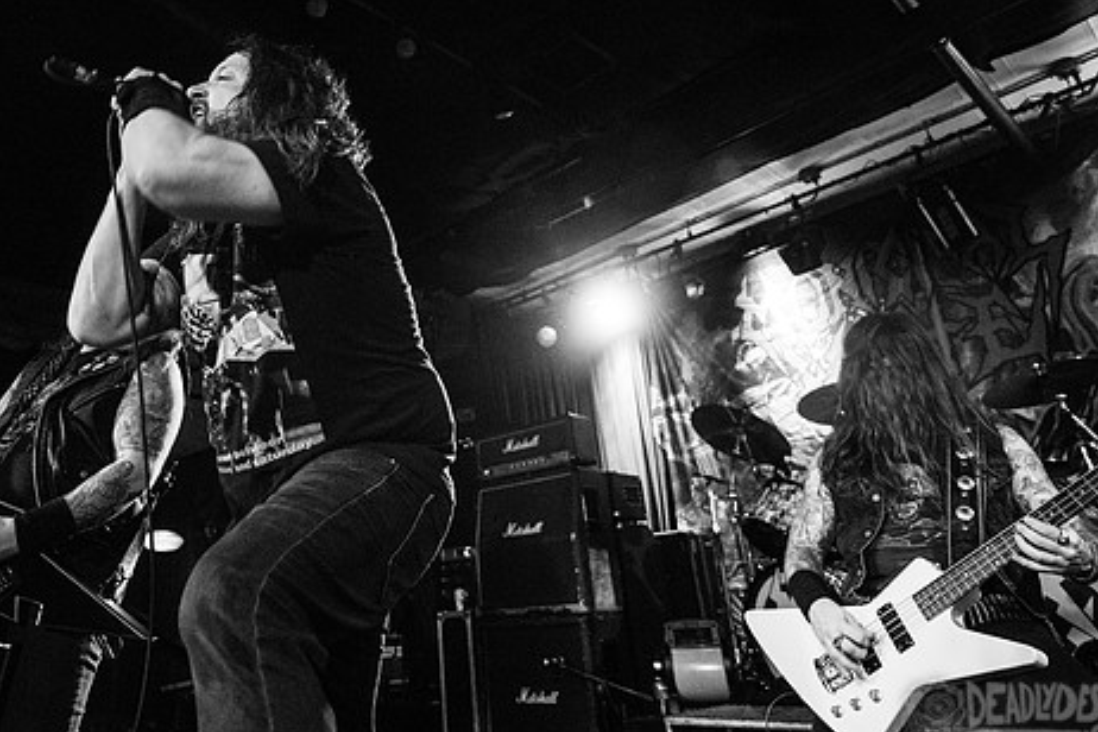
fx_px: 823
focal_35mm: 27
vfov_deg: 47.2
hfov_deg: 66.2
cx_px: 403
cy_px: 245
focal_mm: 19
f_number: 3.2
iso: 3200
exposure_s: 1/125
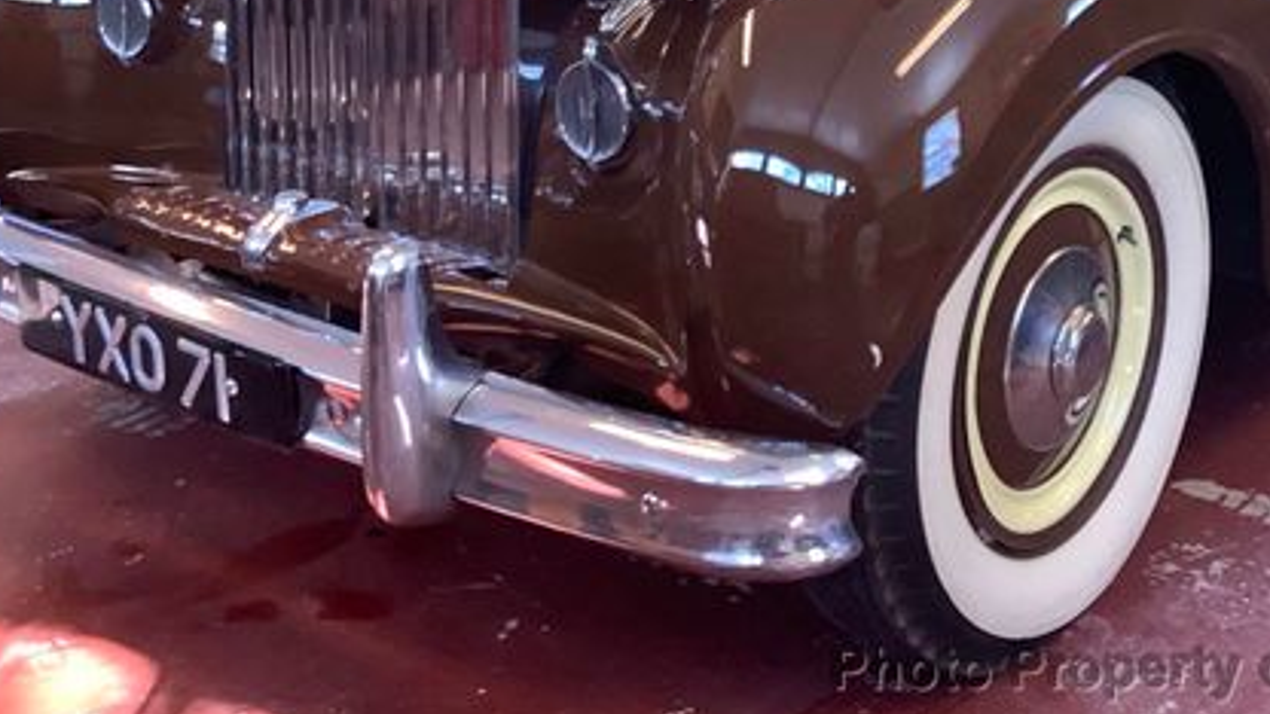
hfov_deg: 39.6
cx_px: 785
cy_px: 0
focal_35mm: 52
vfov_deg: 22.2
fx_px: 1751
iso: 125
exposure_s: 1/60
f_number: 2.4
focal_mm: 3.3
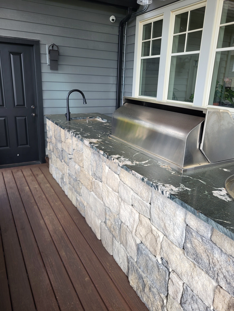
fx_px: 234
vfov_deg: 67.3
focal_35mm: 26
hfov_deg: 53.1
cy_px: 156
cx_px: 117
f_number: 1.8
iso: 40
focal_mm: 5.4
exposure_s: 1/156
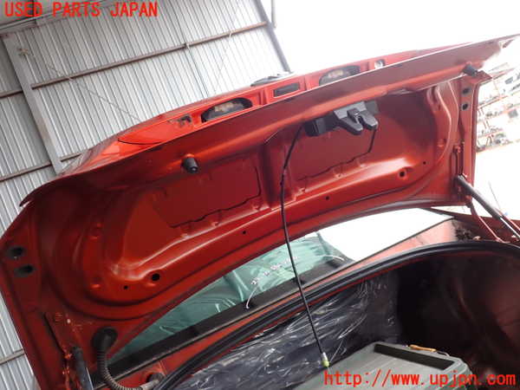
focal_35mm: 30
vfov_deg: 46.8
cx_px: 260
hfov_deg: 60.0
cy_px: 195
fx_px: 451
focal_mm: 5.4
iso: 100
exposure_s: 1/60
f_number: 3.2
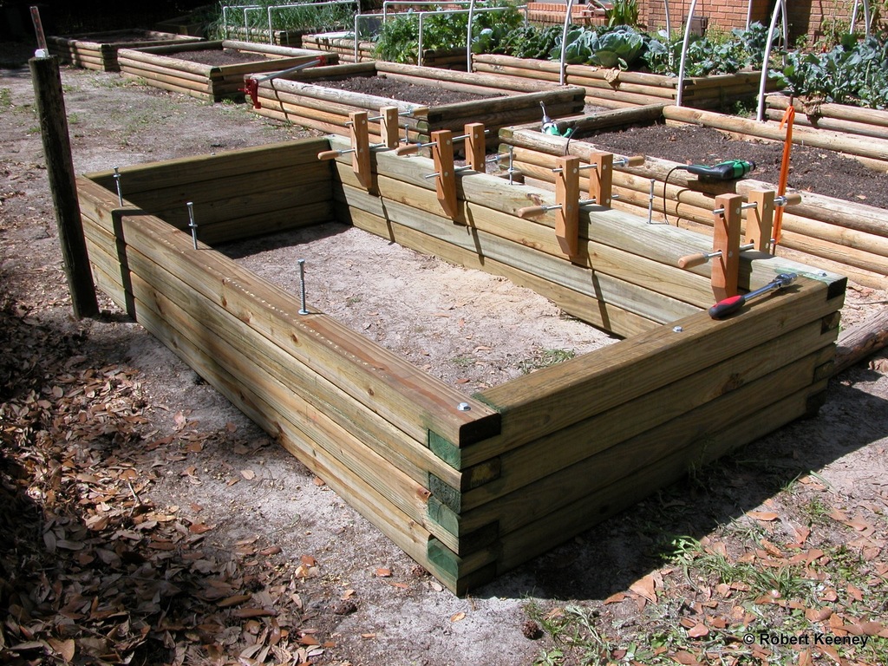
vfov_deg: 40.7
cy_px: 333
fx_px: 898
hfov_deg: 52.6
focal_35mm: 35
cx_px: 444
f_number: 6.3
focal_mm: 8.9
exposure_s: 1/272
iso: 100
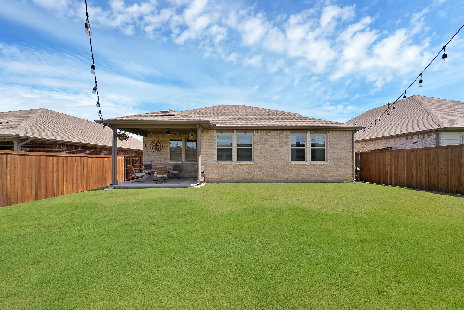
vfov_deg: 90.1
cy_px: 155
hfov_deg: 112.6
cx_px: 232
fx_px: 155
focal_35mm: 12
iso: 640
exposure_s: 1/320
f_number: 9
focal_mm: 12
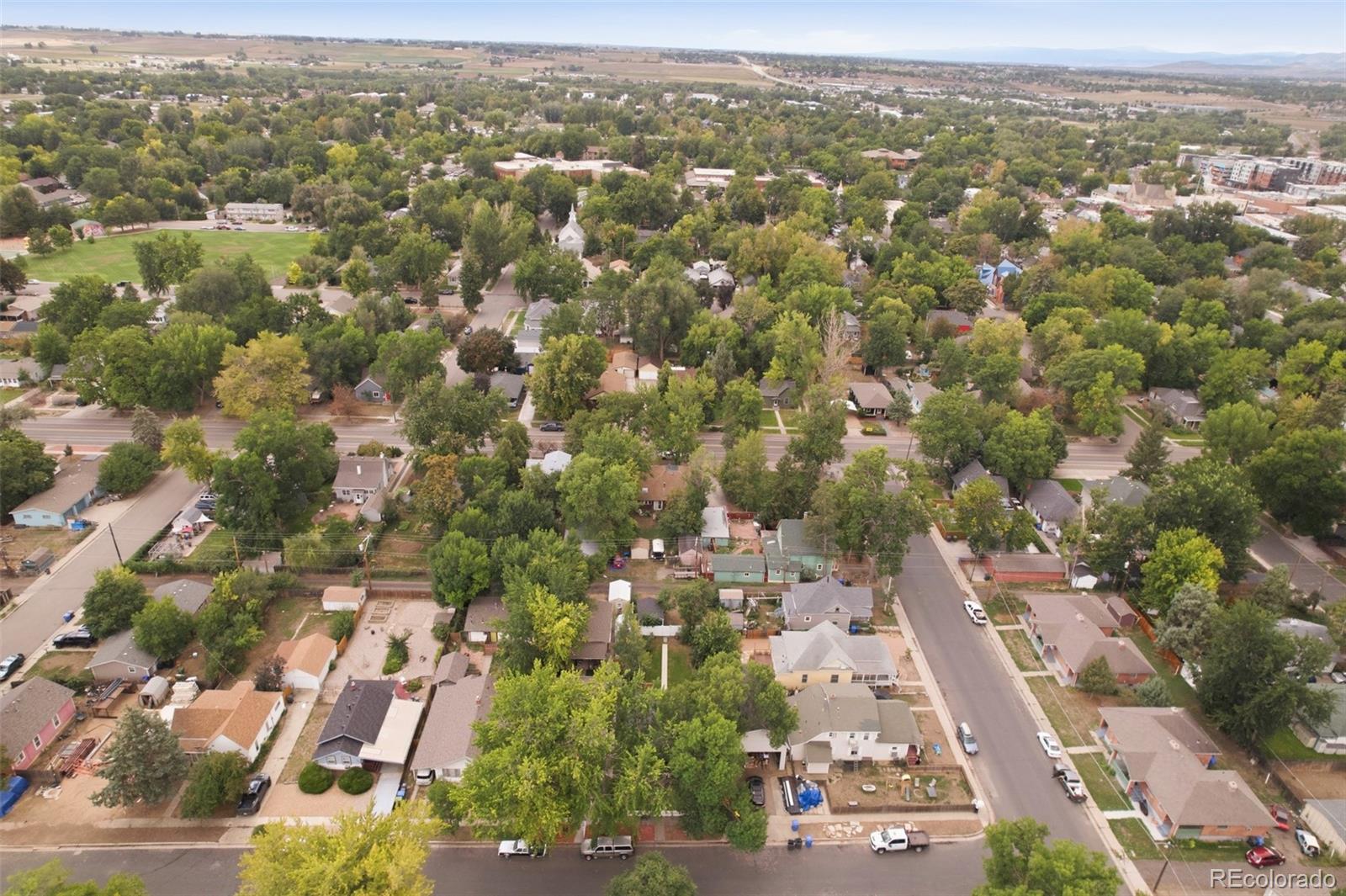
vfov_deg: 57.2
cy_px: 448
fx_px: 822
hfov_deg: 78.6
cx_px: 673
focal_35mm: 22
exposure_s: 1/60
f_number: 2.8
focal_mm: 8.4
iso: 200
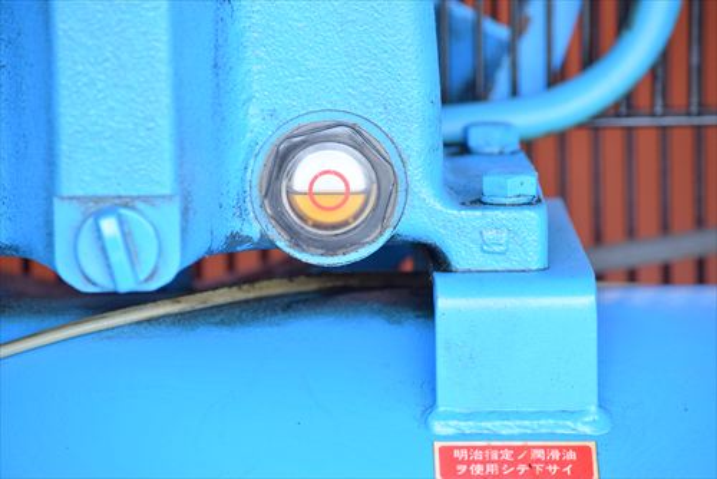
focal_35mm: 225
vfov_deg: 6.1
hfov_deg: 9.1
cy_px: 240
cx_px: 358
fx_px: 4484
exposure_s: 1/320
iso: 1250
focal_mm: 150
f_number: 6.3
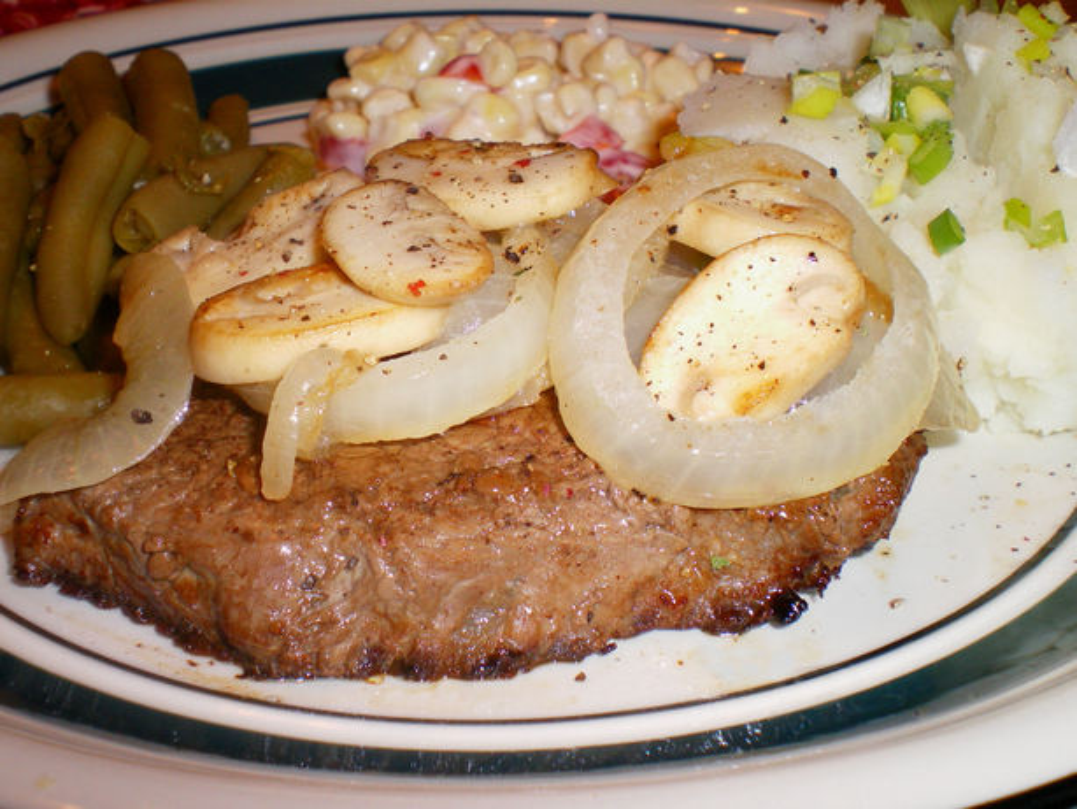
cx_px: 538
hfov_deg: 42.9
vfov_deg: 32.9
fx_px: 1369
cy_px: 404
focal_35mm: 44
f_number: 4.9
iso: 200
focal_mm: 7.4
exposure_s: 1/50
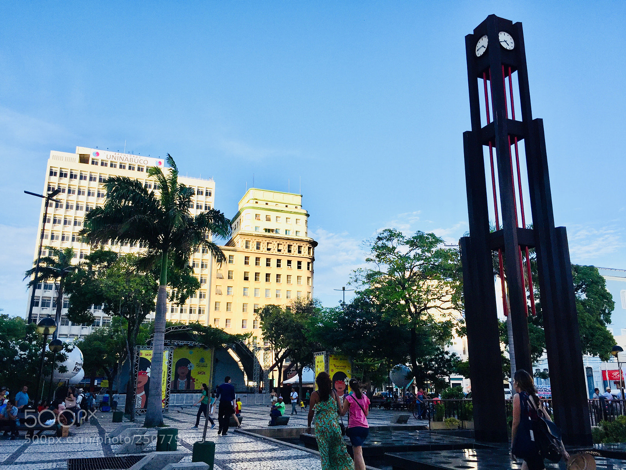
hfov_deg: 61.7
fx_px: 524
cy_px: 235
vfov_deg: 48.2
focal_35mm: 29
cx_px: 313
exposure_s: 1/1319
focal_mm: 4.15
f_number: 2.2
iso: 32
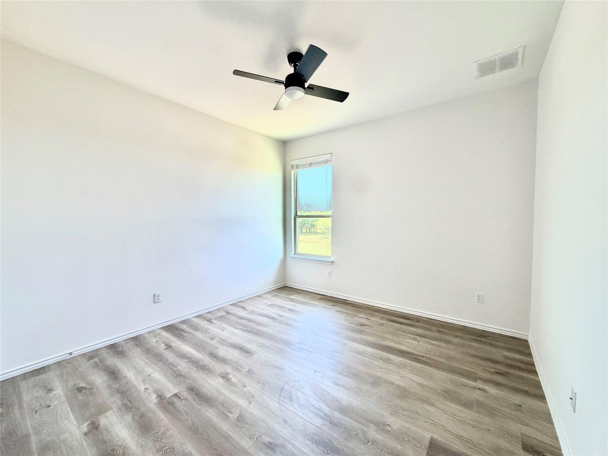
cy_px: 228
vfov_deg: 85.7
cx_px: 304
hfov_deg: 102.1
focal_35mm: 14
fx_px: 246
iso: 200
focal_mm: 2.22
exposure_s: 1/121
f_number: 2.2
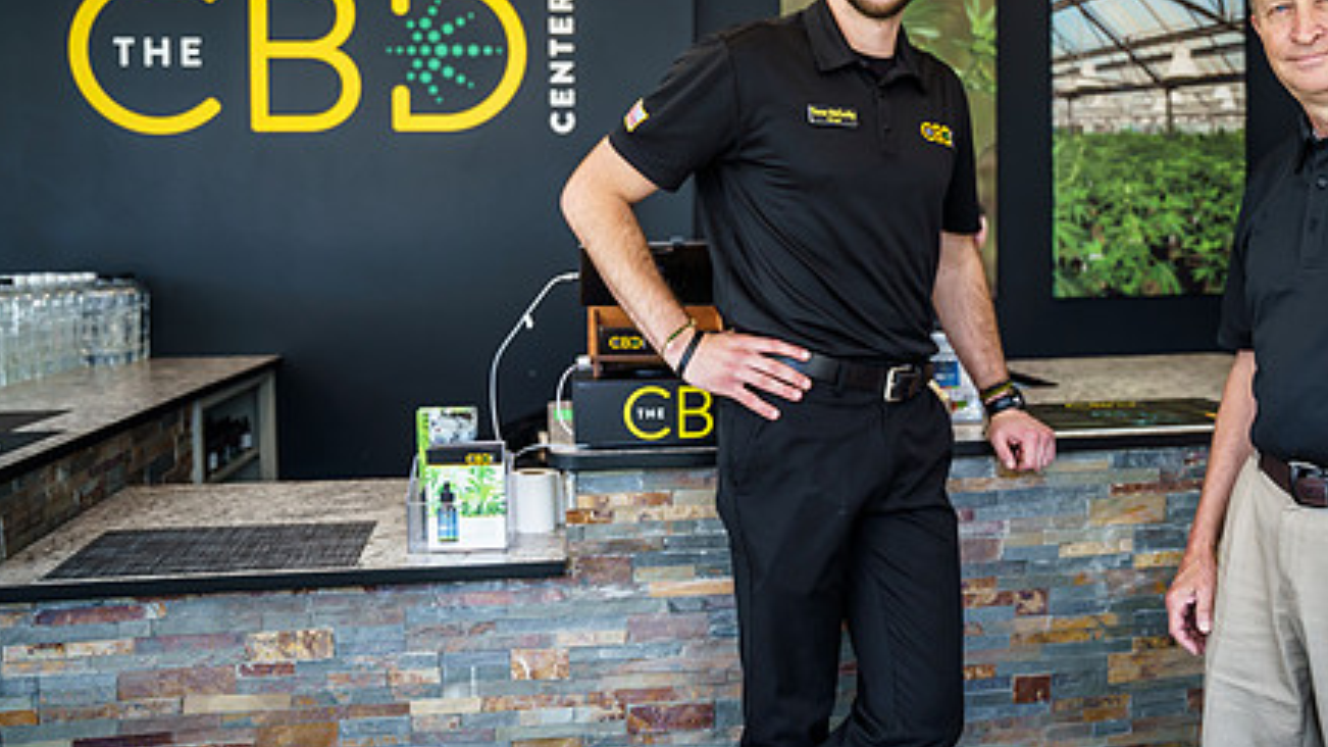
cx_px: 845
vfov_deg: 32.7
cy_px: 280
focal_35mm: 36
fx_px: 1268
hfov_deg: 54.6
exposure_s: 1/320
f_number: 2.8
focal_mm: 25.7
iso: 640
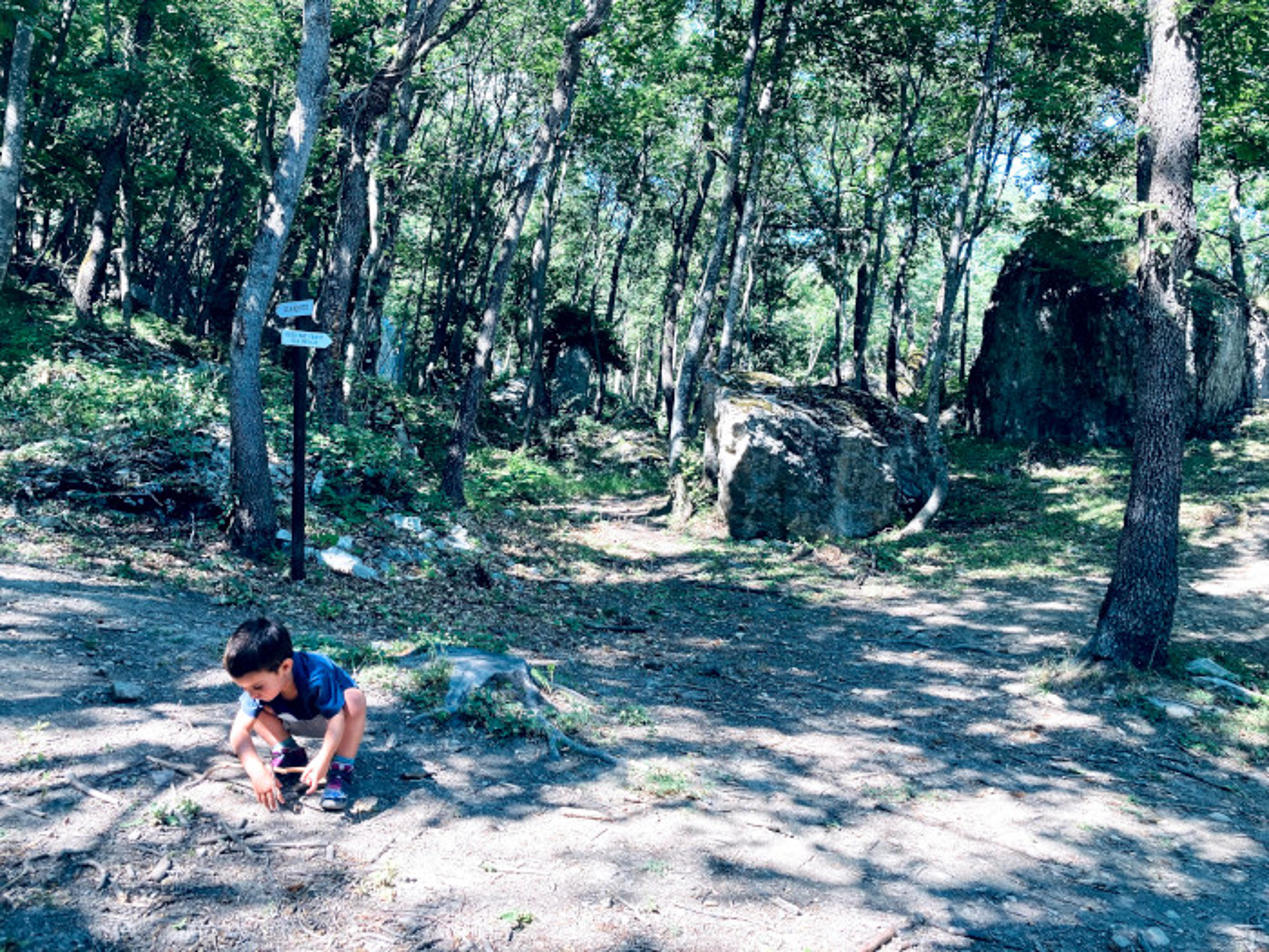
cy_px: 476
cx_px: 634
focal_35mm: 28
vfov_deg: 49.7
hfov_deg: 63.4
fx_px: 1026
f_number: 1.8
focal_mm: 3.99
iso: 25
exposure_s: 1/121
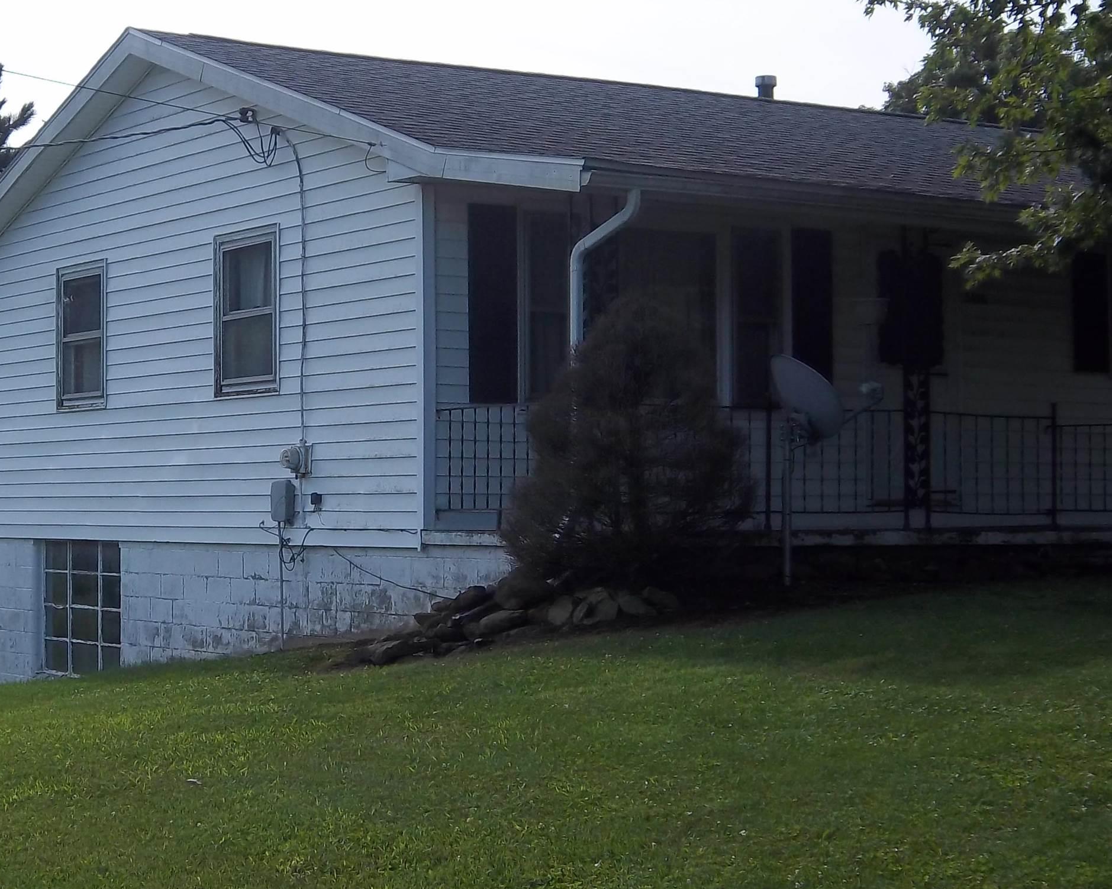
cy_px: 411
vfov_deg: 20.4
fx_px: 2468
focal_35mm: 75
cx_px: 270
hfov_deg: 25.1
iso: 64
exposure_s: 1/500
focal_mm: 8.3
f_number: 4.58
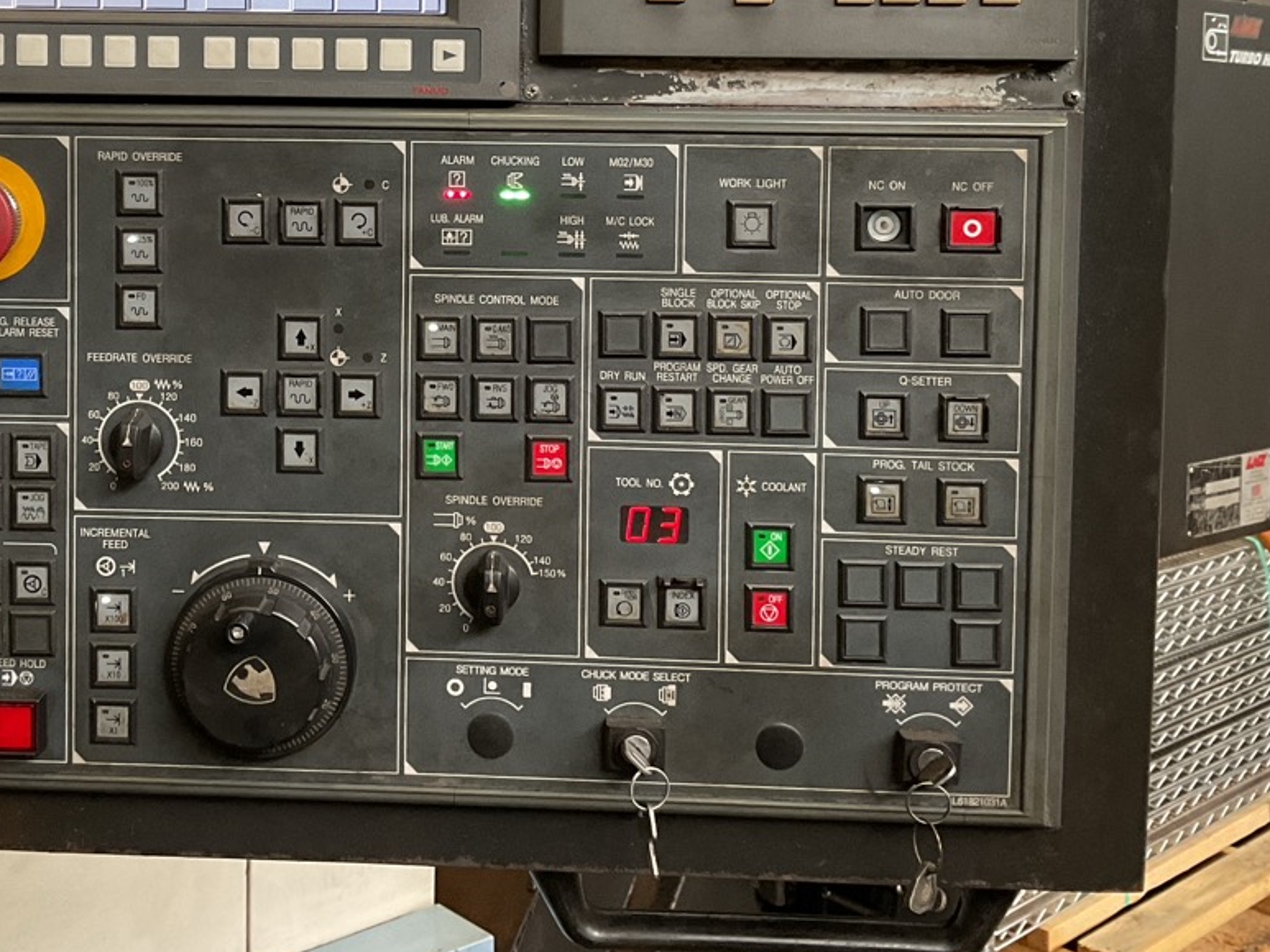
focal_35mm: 48
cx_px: 426
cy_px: 182
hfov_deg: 39.2
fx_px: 1761
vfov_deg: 29.5
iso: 125
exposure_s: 1/60
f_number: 1.8
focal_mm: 3
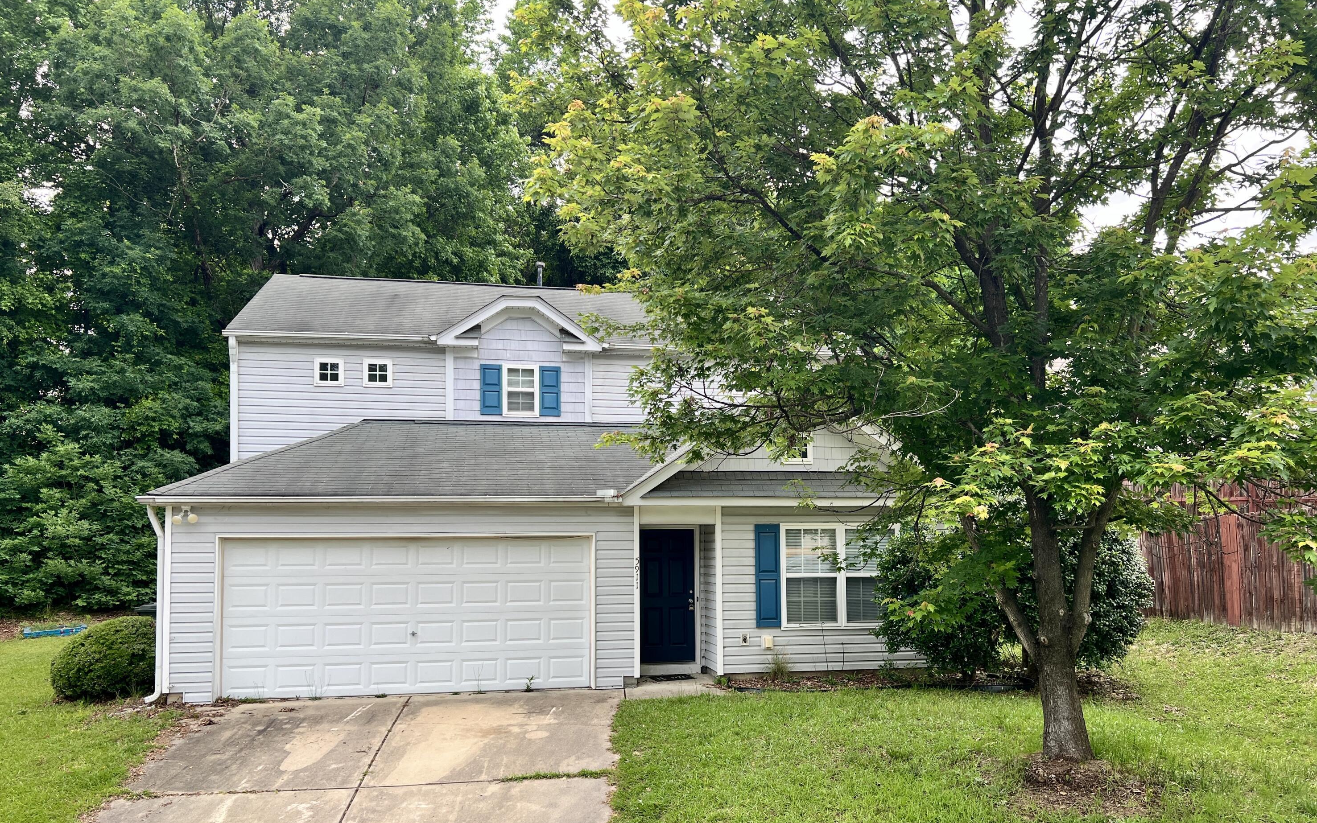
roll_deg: +0.5
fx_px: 1005
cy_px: 495
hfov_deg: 66.5
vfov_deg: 44.3
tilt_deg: +2.2
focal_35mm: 28
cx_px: 669
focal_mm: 5.7
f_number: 1.5
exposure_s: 1/156
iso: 40
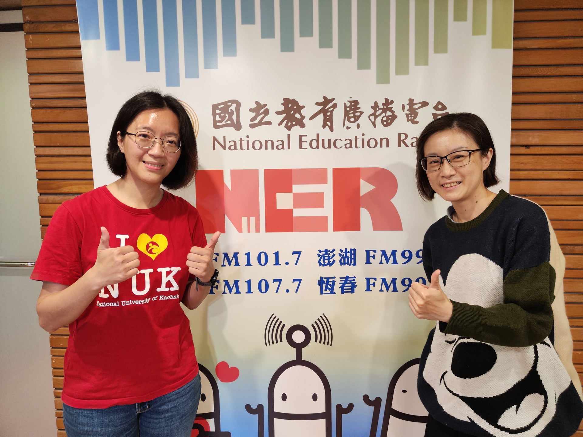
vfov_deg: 56.8
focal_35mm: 24
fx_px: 404
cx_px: 292
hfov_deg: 71.6
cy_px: 218
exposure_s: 1/60
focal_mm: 5.59
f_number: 1.88
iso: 508
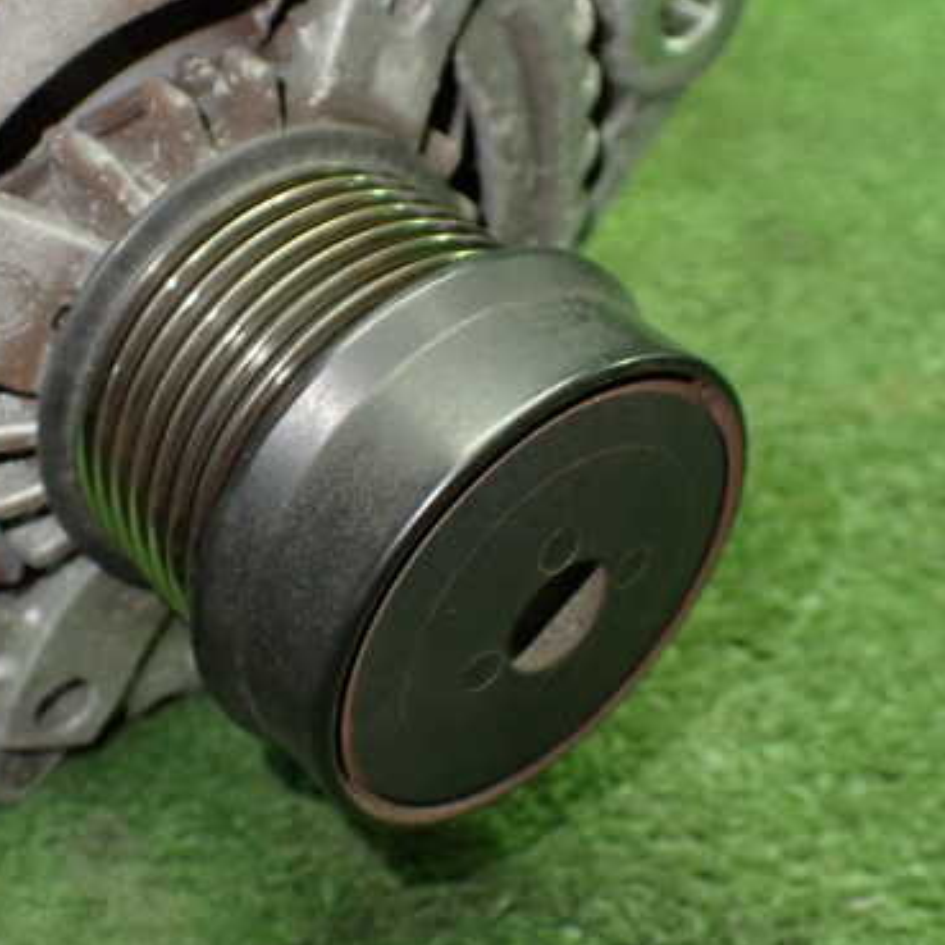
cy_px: 448
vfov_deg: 36.8
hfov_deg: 36.5
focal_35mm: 46
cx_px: 323
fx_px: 1421
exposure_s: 1/100
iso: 800
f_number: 2.4
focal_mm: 5.79
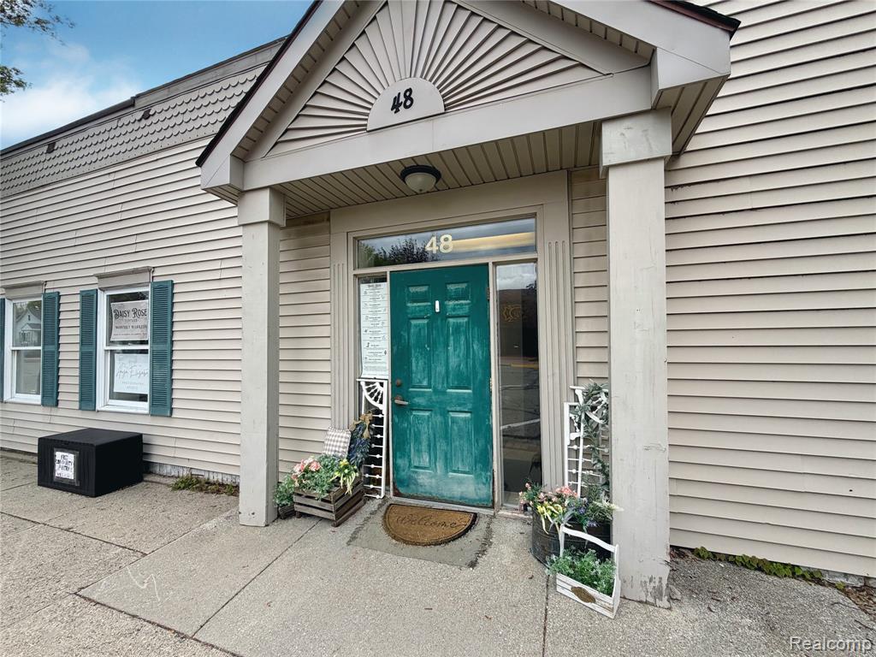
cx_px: 438
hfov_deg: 102.1
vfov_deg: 85.7
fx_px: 354
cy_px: 328
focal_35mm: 14
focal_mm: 2.22
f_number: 2.2
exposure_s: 1/770
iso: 40
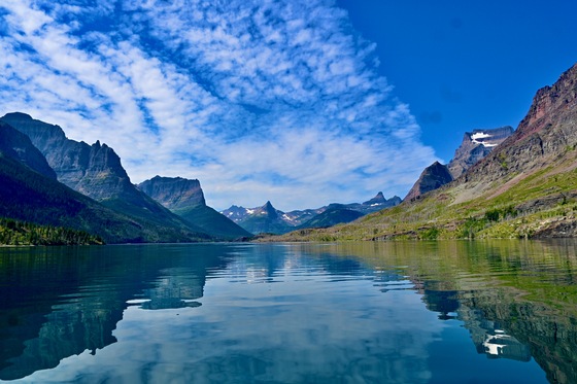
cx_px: 288
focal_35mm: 28
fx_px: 457
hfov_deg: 64.6
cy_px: 192
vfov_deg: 45.6
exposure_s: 1/500
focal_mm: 19
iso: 100
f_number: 5.6
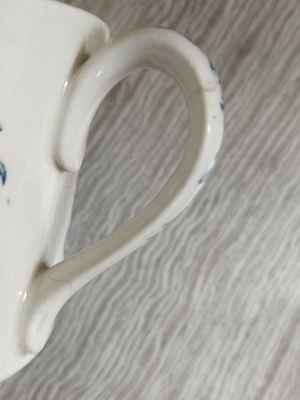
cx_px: 150
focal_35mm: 27
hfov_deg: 51.4
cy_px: 200
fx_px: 312
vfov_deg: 65.3
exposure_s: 1/50
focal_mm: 4.71
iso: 106
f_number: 1.79
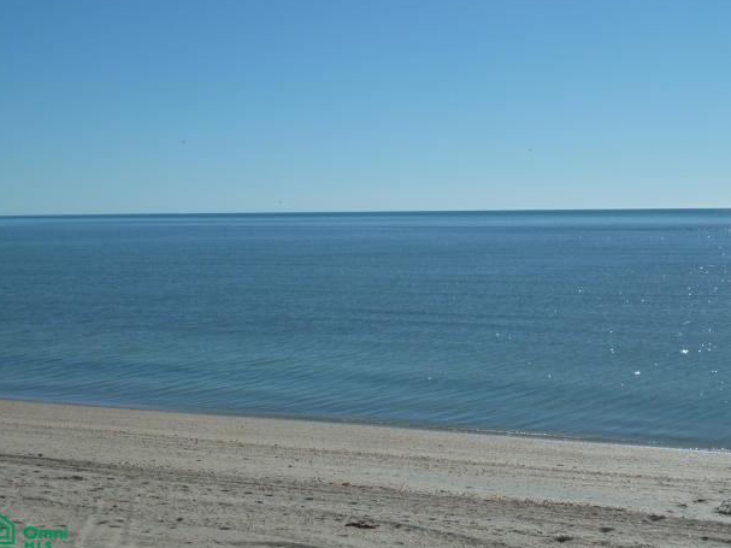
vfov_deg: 25.2
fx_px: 1225
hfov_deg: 33.2
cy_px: 275
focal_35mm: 58
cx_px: 352
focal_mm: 9.1
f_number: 5.6
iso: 80
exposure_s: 1/1000
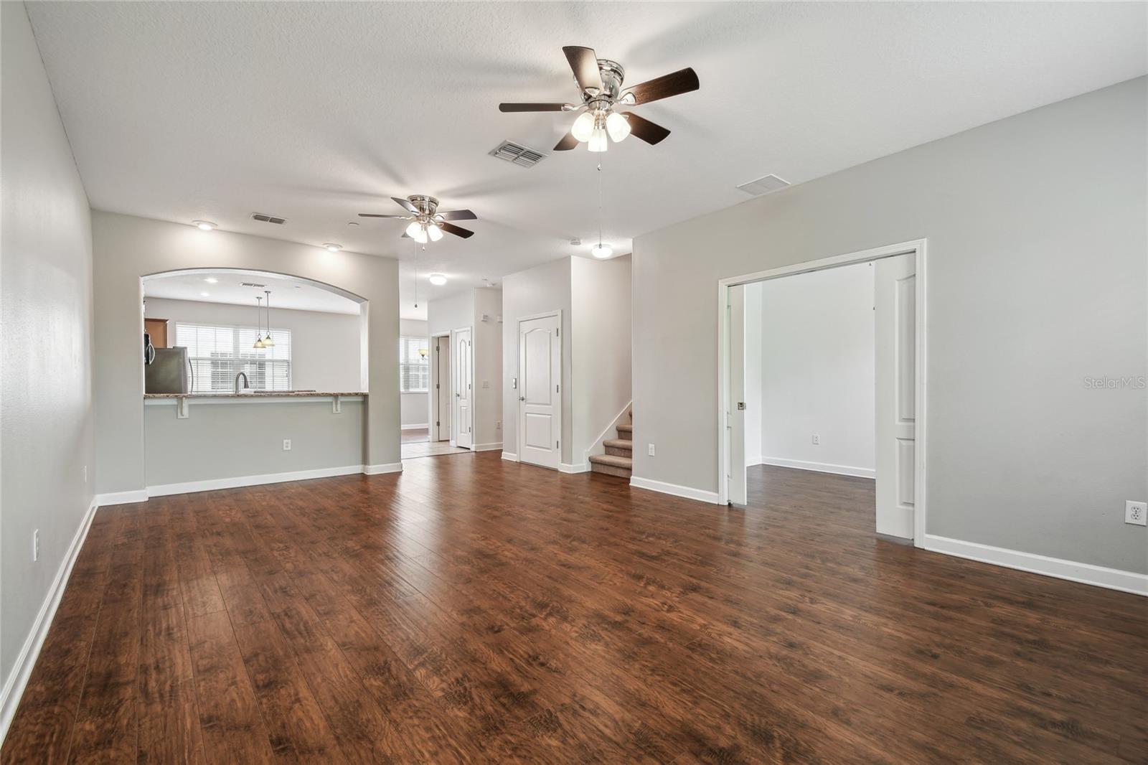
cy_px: 382
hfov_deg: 100.4
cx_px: 574
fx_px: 478
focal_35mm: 15
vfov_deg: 77.3
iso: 100
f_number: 7.1
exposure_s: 1/2.5
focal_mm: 10
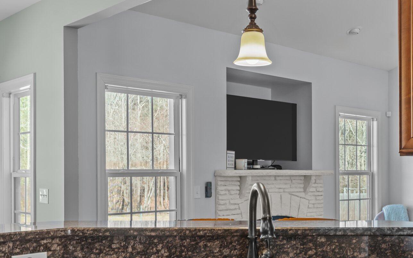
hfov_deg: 41.6
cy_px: 171
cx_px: 262
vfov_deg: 26.8
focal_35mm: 48
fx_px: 538
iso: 320
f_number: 8
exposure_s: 1/2
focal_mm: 29.5
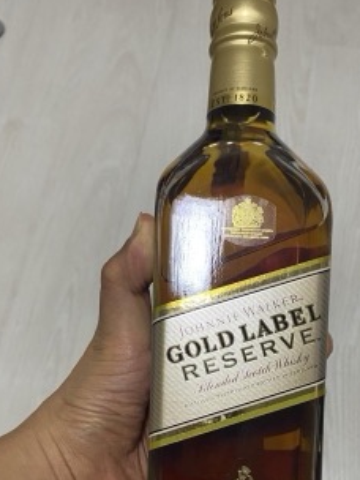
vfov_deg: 44.3
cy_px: 357
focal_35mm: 41
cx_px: 213
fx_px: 569
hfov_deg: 35.0
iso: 200
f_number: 1.8
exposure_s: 1/60
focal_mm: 4.25
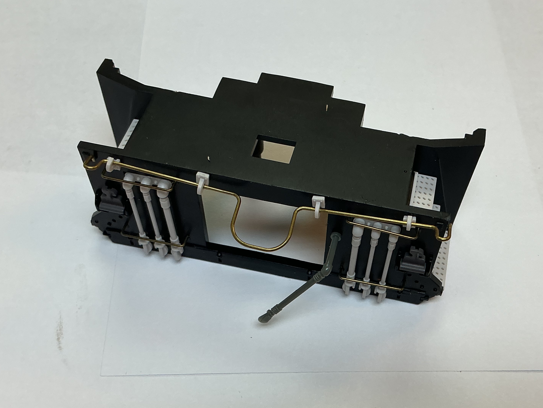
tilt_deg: -67.7
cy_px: 256
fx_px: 643
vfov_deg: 34.9
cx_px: 333
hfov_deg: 45.5
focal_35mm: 41
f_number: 1.8
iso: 25
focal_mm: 3
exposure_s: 1/100
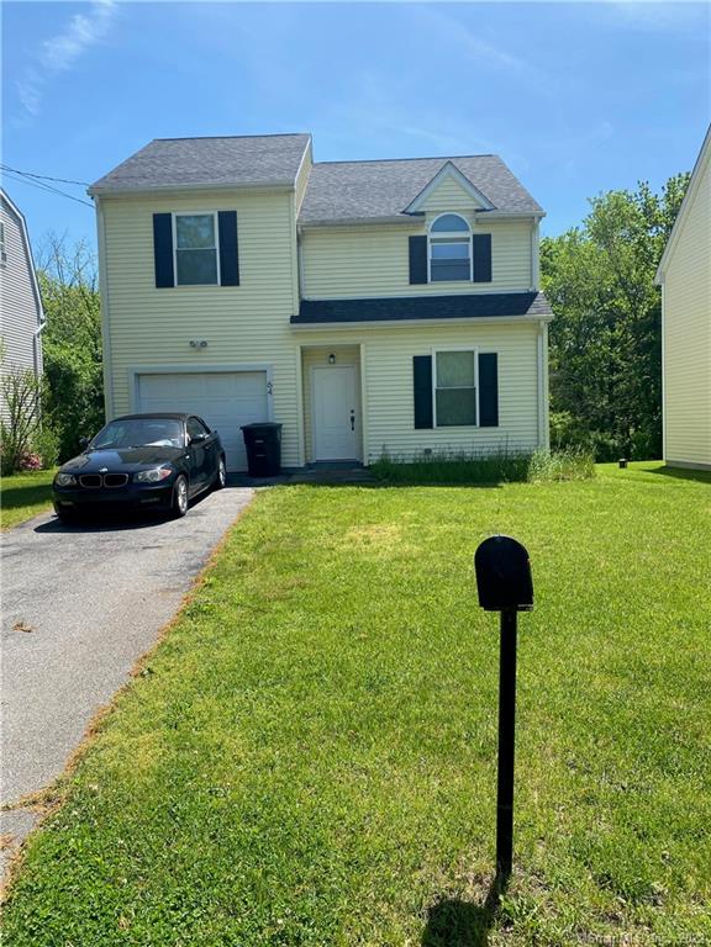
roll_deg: +2.0
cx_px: 356
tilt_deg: -2.4
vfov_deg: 67.3
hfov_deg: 53.1
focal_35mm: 26
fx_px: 712
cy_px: 474
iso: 32
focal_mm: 4.25
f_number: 1.8
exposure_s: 1/2028
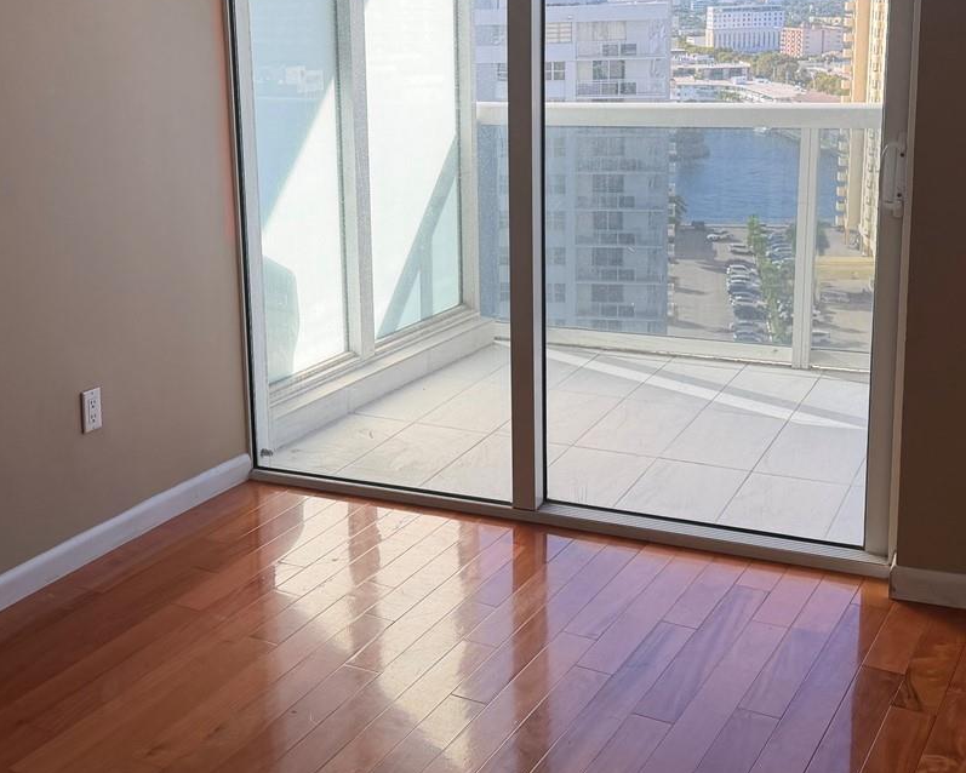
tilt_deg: -11.0
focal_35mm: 47
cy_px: 264
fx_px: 1344
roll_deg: +1.7
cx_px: 384
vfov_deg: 31.9
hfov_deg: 39.4
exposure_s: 1/858
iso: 100
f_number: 1.78
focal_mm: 6.76
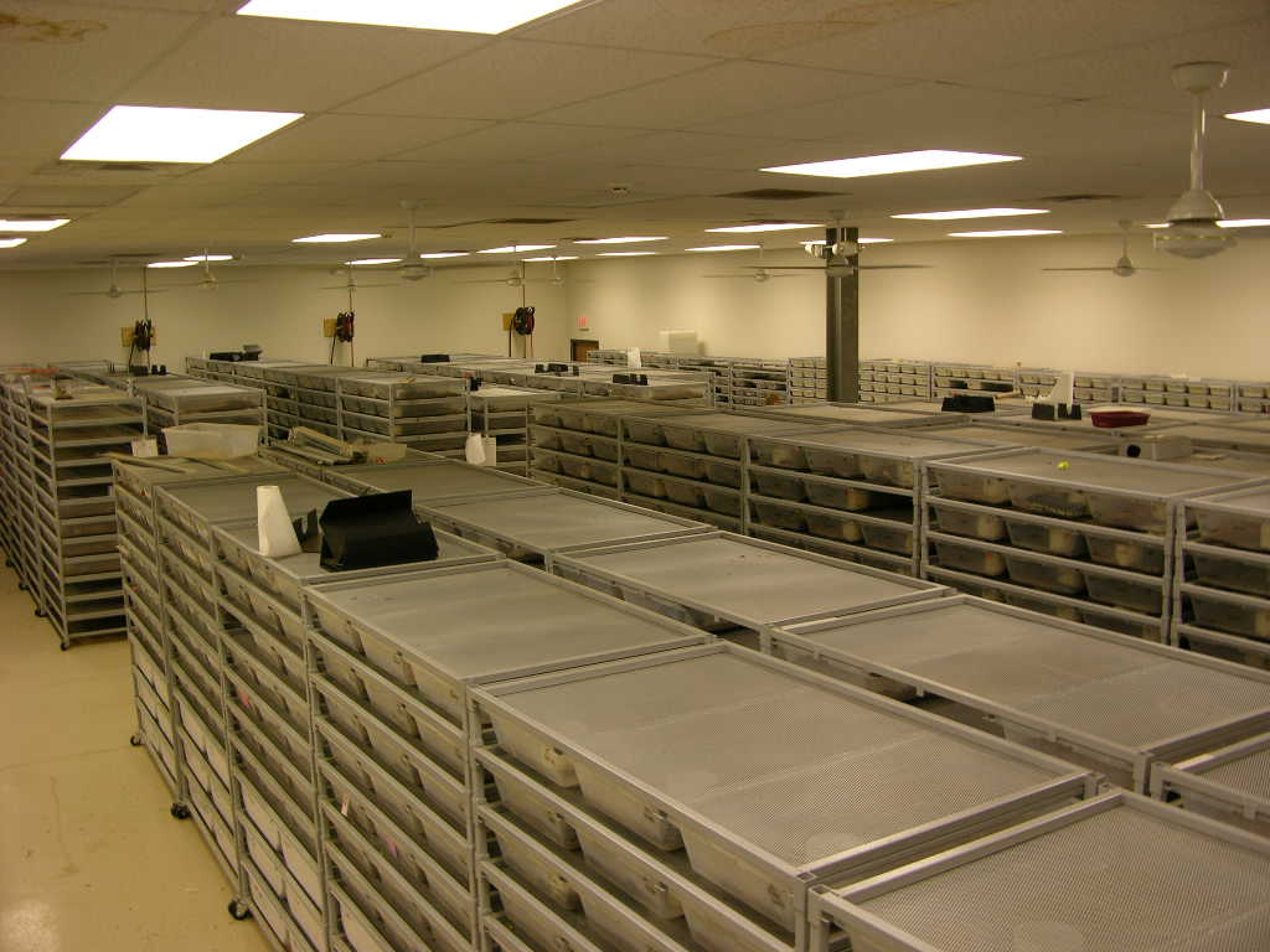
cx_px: 635
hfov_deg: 52.6
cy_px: 476
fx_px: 1284
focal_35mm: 35
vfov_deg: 40.7
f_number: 2.8
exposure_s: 1/17.4
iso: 50
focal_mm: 8.9
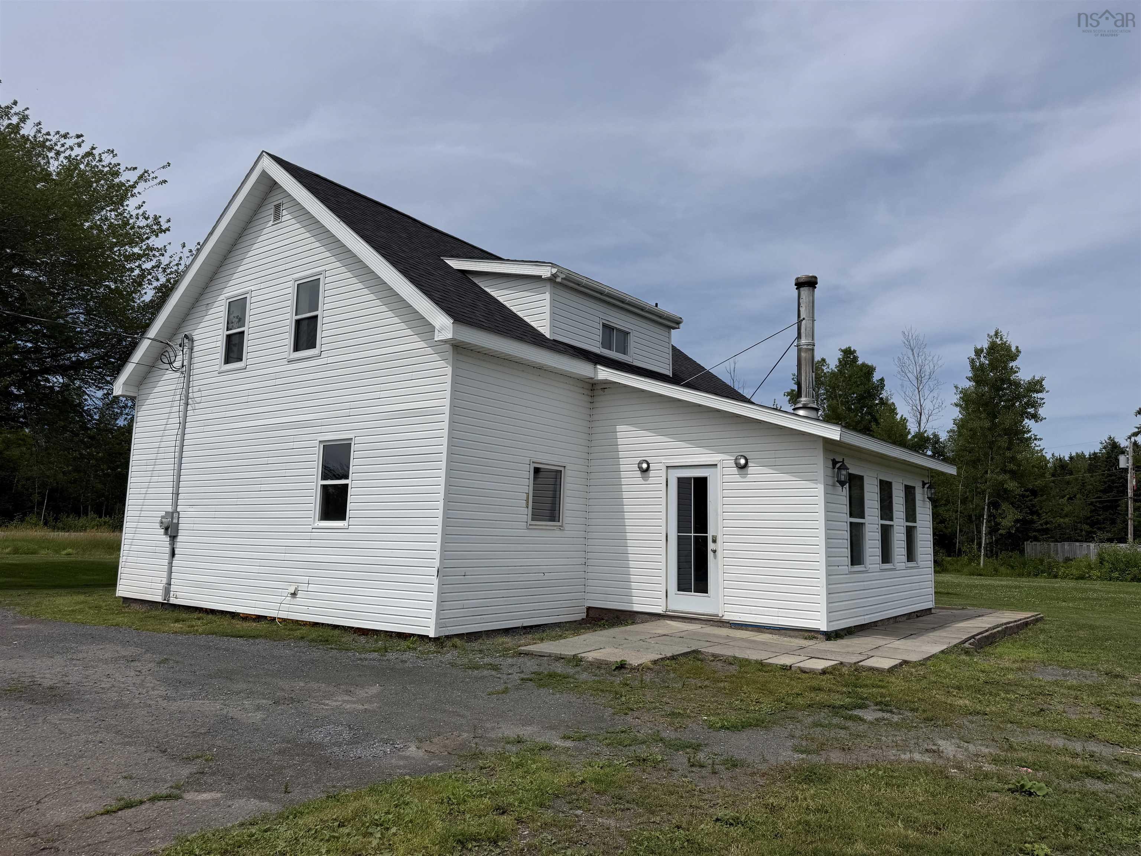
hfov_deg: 71.6
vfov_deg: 56.8
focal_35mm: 24
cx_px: 570
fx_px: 791
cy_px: 428
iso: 80
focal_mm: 6.76
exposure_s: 1/11905
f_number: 1.78
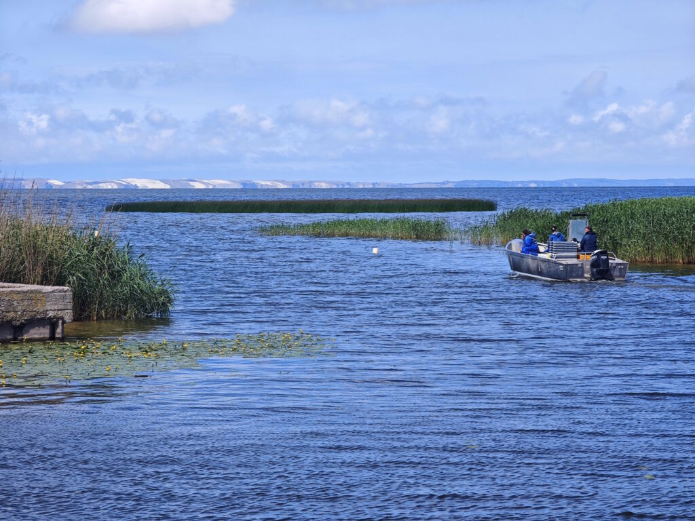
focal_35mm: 120
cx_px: 348
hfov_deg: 16.4
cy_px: 260
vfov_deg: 12.3
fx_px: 2409
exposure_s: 1/810
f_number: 2.5
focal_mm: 19.4
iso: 50
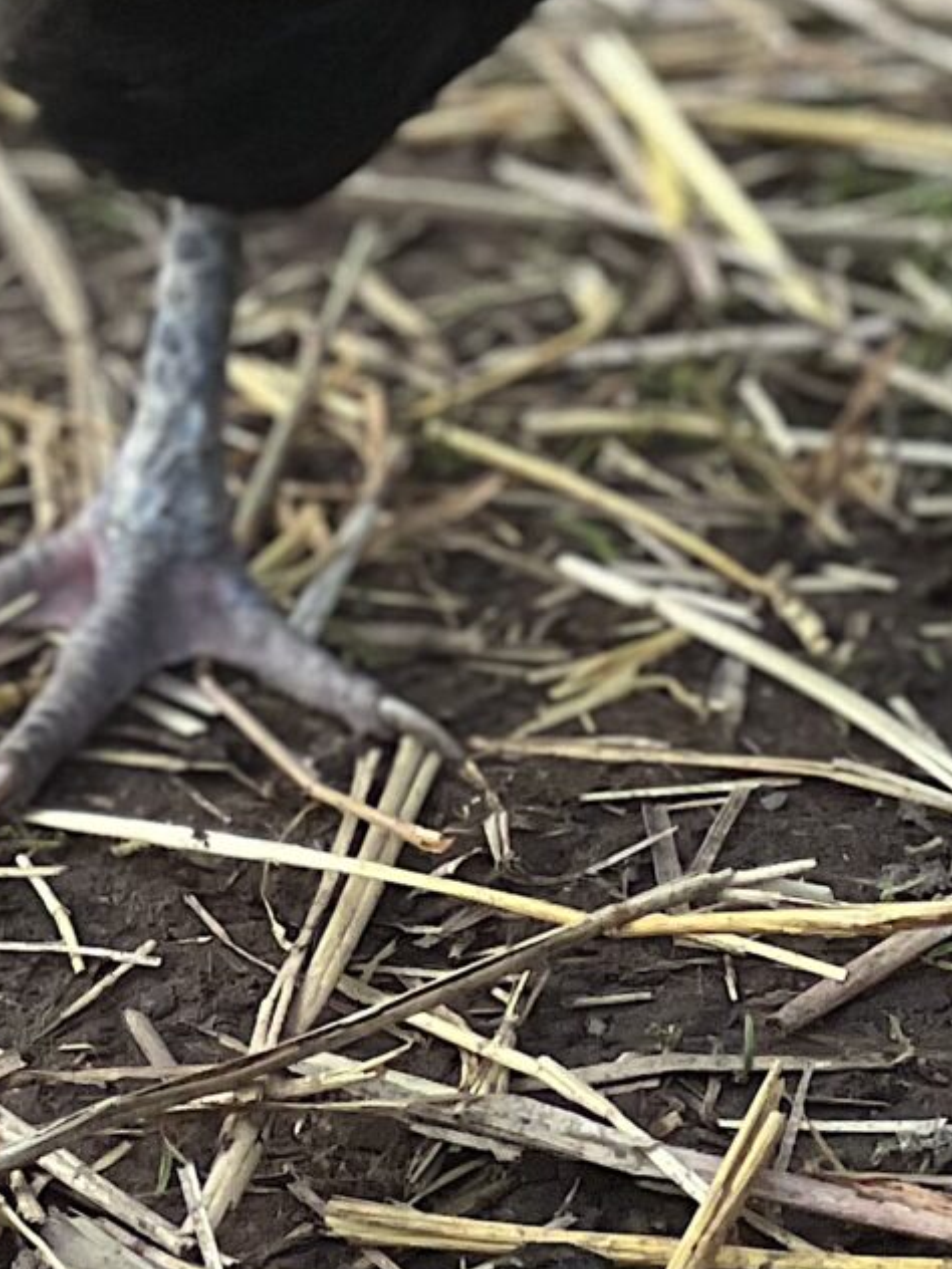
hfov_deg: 4.8
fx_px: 11441
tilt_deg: -14.3
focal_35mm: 312
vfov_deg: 6.2
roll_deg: -1.1
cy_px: -926
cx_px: 104
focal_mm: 9
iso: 100
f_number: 2.8
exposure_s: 1/121
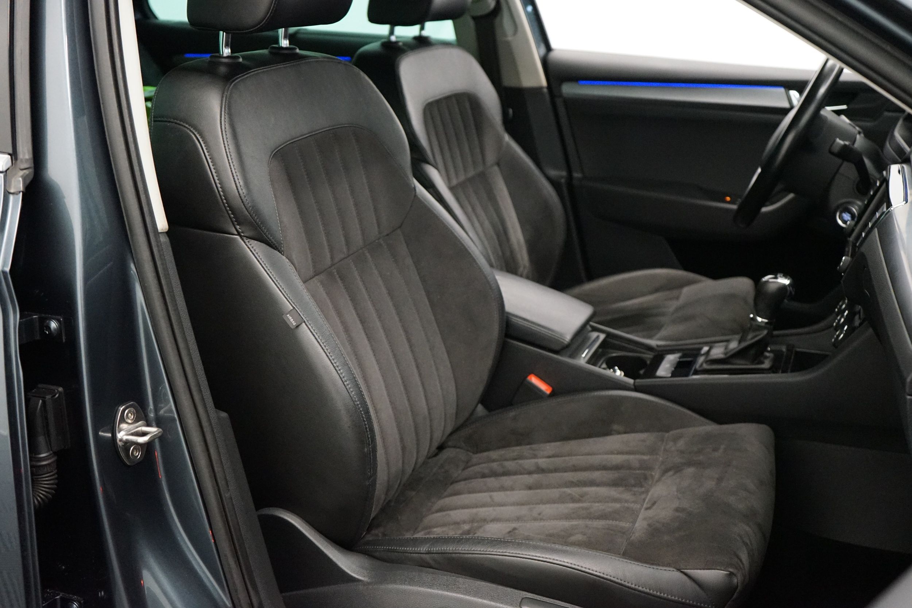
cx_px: 456
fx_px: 988
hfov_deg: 49.6
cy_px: 304
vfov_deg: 34.2
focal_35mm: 39
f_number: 4
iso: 6400
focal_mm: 39
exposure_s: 1/125
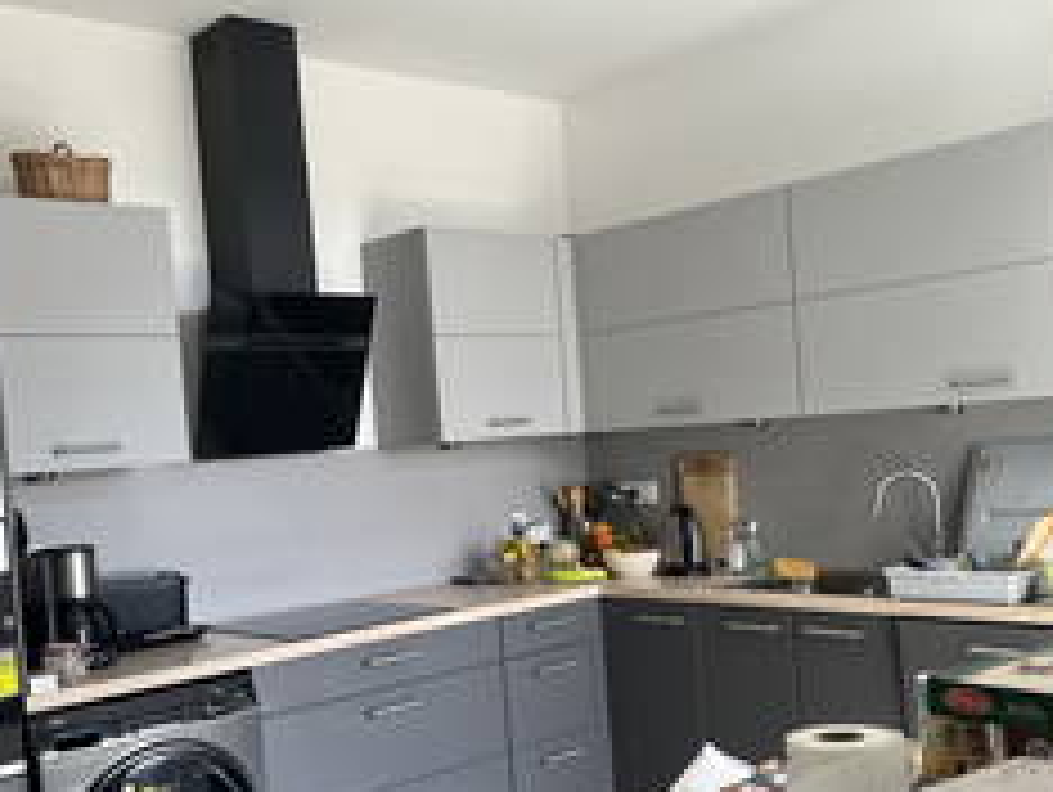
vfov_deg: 35.9
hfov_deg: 46.7
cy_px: 482
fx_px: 1218
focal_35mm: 40
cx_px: 486
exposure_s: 1/122
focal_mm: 5.1
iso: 50
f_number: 1.6
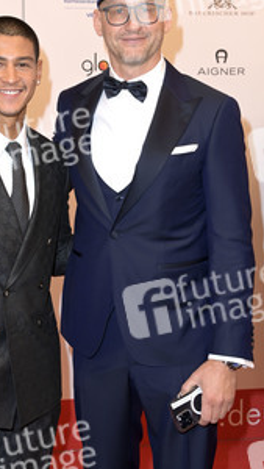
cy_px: 224
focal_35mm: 67
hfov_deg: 17.9
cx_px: 61
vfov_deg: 31.4
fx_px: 833
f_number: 6.3
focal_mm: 48
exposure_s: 1/250
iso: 400
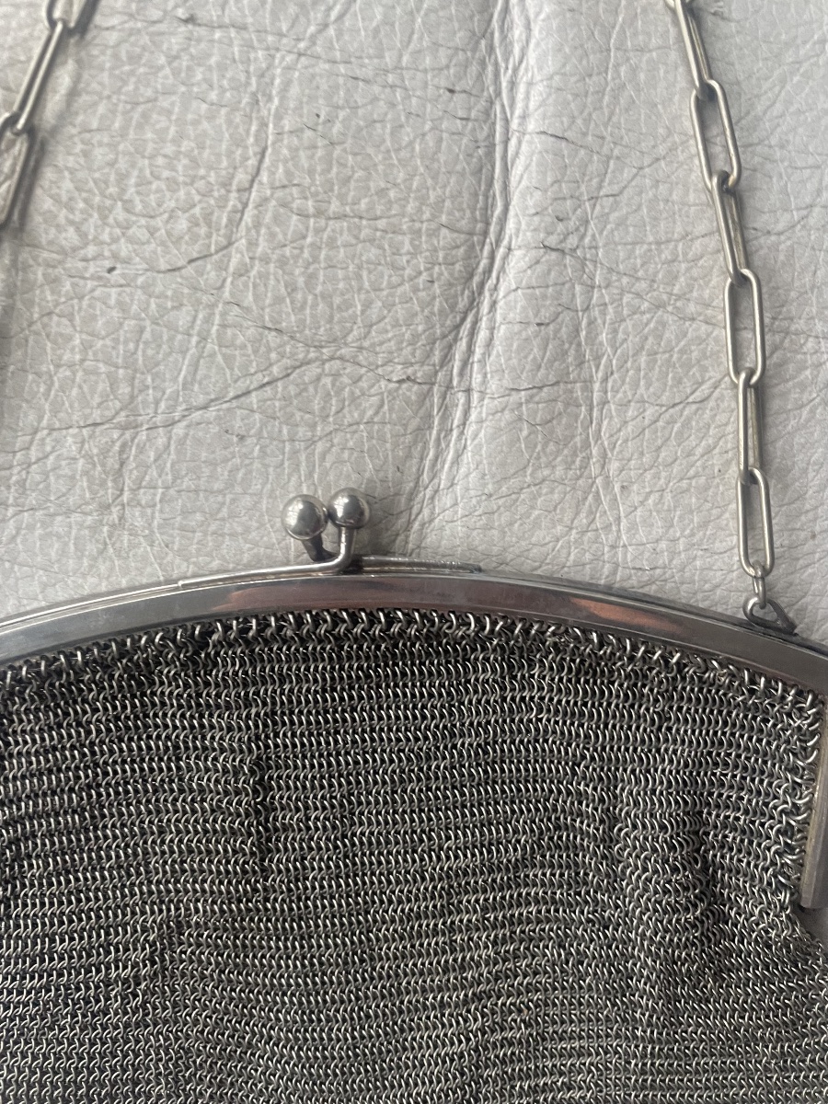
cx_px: 414
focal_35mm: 26
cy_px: 552
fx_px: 829
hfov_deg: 53.1
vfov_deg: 67.3
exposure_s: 1/95
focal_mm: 4.2
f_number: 1.6
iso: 125
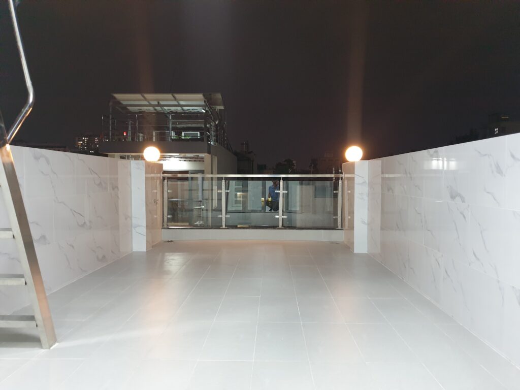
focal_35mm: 26
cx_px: 260
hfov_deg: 67.3
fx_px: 391
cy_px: 195
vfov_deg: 53.1
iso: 320
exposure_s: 1/25
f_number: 1.5
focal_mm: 4.3
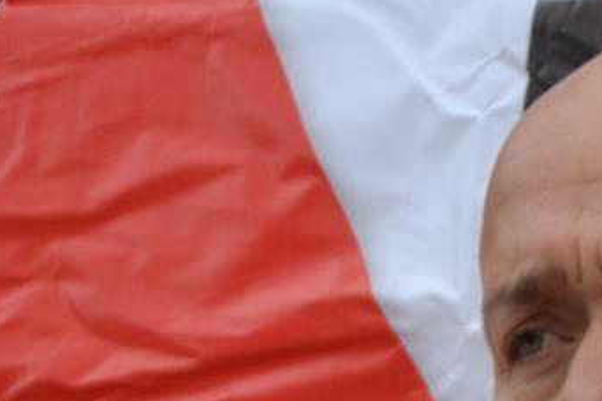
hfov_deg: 4.7
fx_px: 7357
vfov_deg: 3.1
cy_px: 874
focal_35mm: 440
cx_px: 685
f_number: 5.6
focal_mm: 62
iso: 160
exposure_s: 1/125
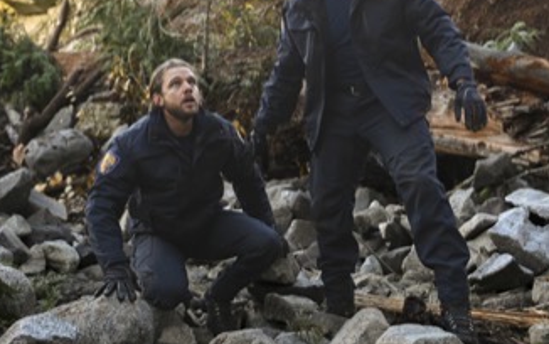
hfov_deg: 40.3
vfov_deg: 25.6
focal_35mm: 50
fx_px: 748
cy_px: 93
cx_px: 290
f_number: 2.8
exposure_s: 1/640
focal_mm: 32
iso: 400
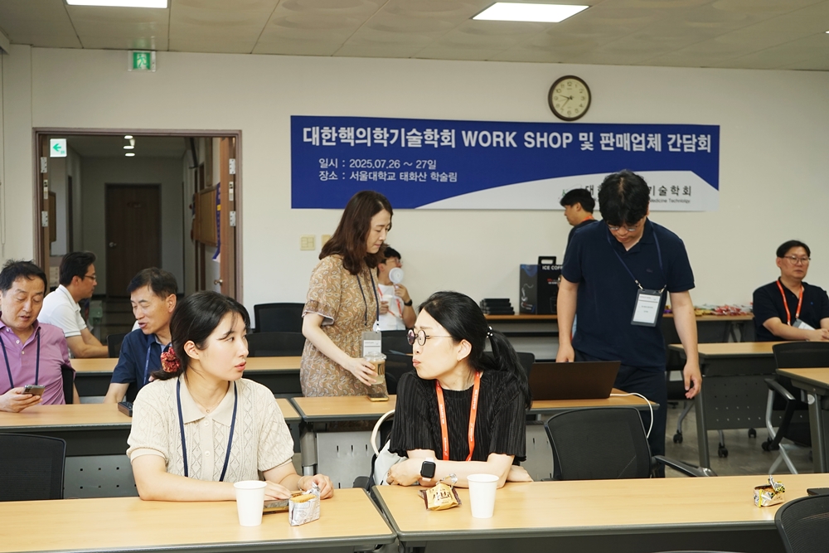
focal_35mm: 47
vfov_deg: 28.7
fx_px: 1082
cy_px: 276
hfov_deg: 41.9
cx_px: 414
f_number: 6.3
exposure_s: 1/100
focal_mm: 47
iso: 400
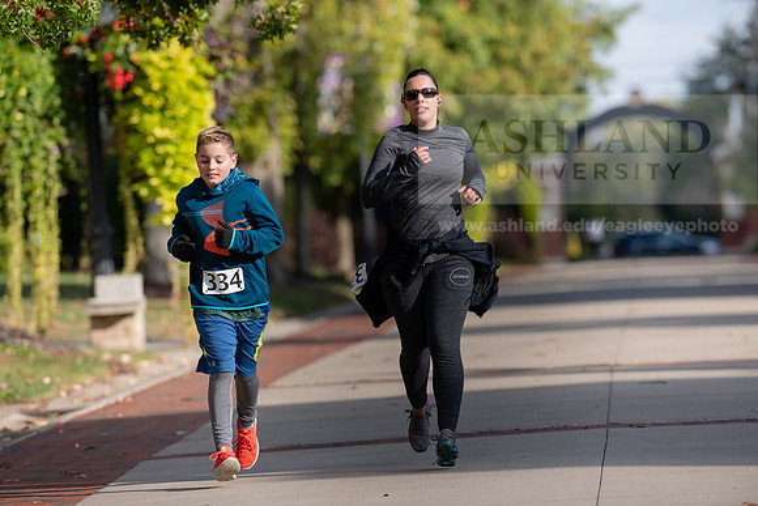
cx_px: 379
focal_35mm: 300
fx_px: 6318
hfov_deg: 6.9
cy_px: 253
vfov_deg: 4.6
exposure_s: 1/500
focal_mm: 300
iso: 200
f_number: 5
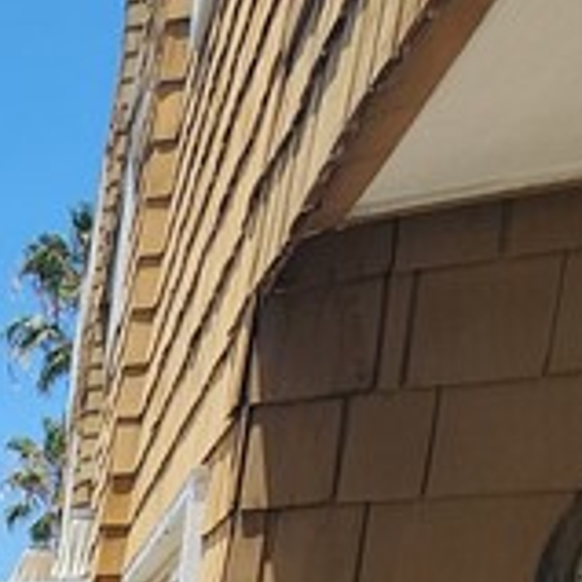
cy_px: 1168
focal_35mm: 74
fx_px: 1408
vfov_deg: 17.1
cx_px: -681
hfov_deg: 16.1
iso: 50
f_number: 2.2
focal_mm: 2.2
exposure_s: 1/2000
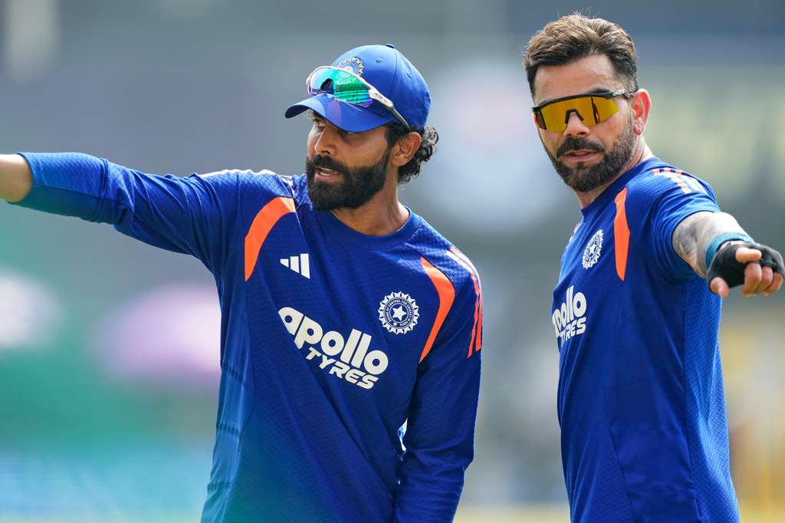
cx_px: 392
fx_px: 13078
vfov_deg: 2.3
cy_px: 262
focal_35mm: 600
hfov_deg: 3.4
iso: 640
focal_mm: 600
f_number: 4.5
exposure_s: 1/1250
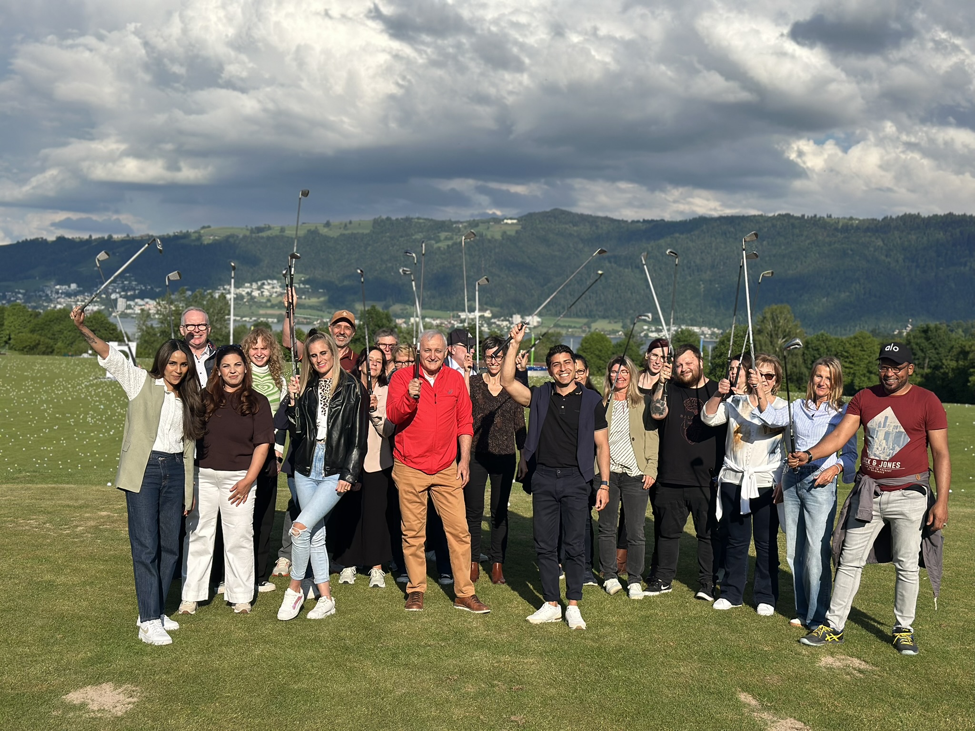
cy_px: 366
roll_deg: -2.7
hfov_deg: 39.7
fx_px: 1352
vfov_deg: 30.3
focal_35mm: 48
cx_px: 488
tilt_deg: -1.5
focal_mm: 6.86
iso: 100
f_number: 1.78
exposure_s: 1/6211
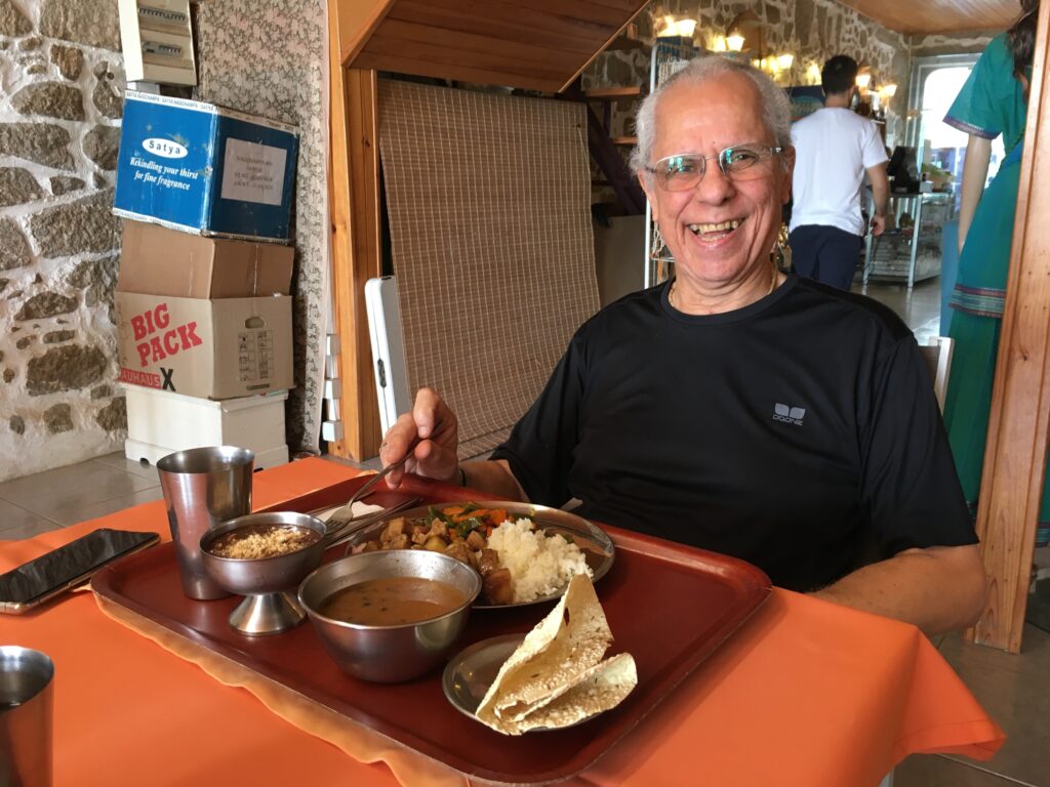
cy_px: 394
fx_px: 880
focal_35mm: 29
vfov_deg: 48.2
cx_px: 525
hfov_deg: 61.7
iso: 100
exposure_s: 1/33
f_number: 2.2
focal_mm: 4.15
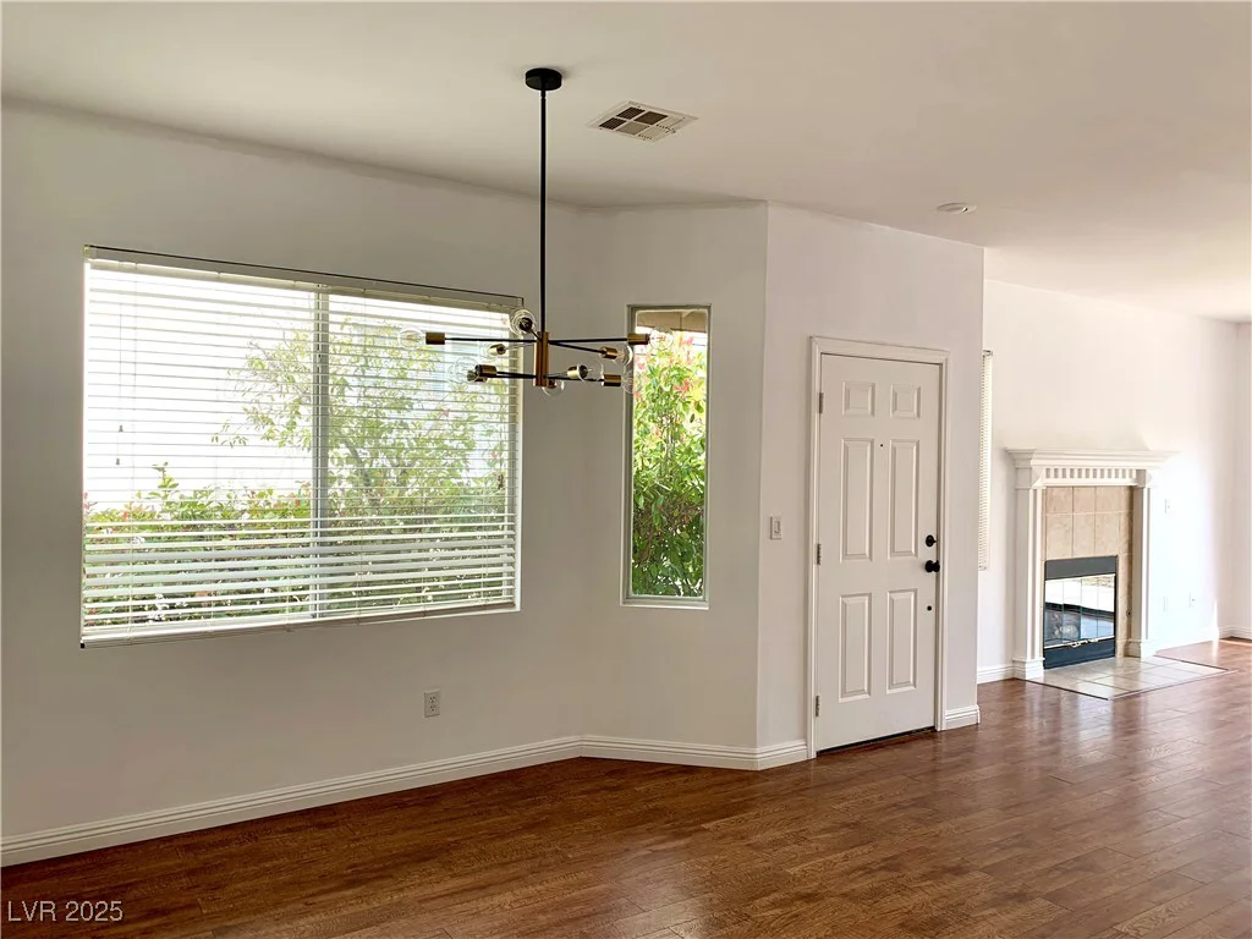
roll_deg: -0.6
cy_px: 470
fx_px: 940
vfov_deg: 53.1
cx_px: 626
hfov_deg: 67.3
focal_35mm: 26
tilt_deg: -0.4
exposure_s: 1/122
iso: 25
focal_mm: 4.25
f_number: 1.8
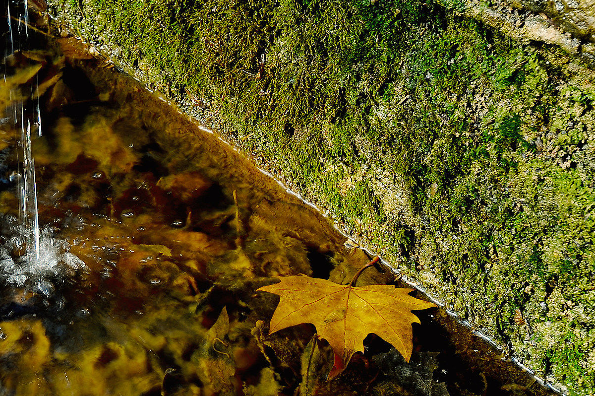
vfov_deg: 19.3
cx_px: 166
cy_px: 280
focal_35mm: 70
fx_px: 1156
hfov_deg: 28.5
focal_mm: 35
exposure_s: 1/30
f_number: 11
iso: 200
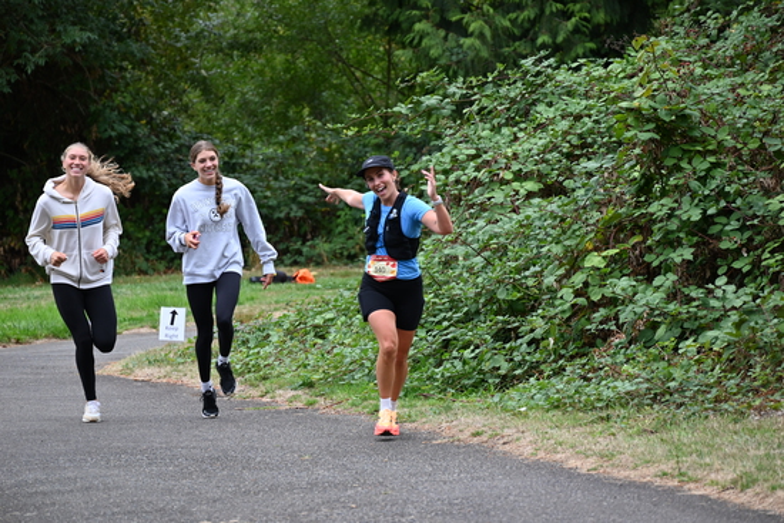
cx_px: 392
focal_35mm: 200
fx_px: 4356
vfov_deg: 6.9
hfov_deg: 10.3
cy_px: 262
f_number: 6.3
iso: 400
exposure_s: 1/320
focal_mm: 200
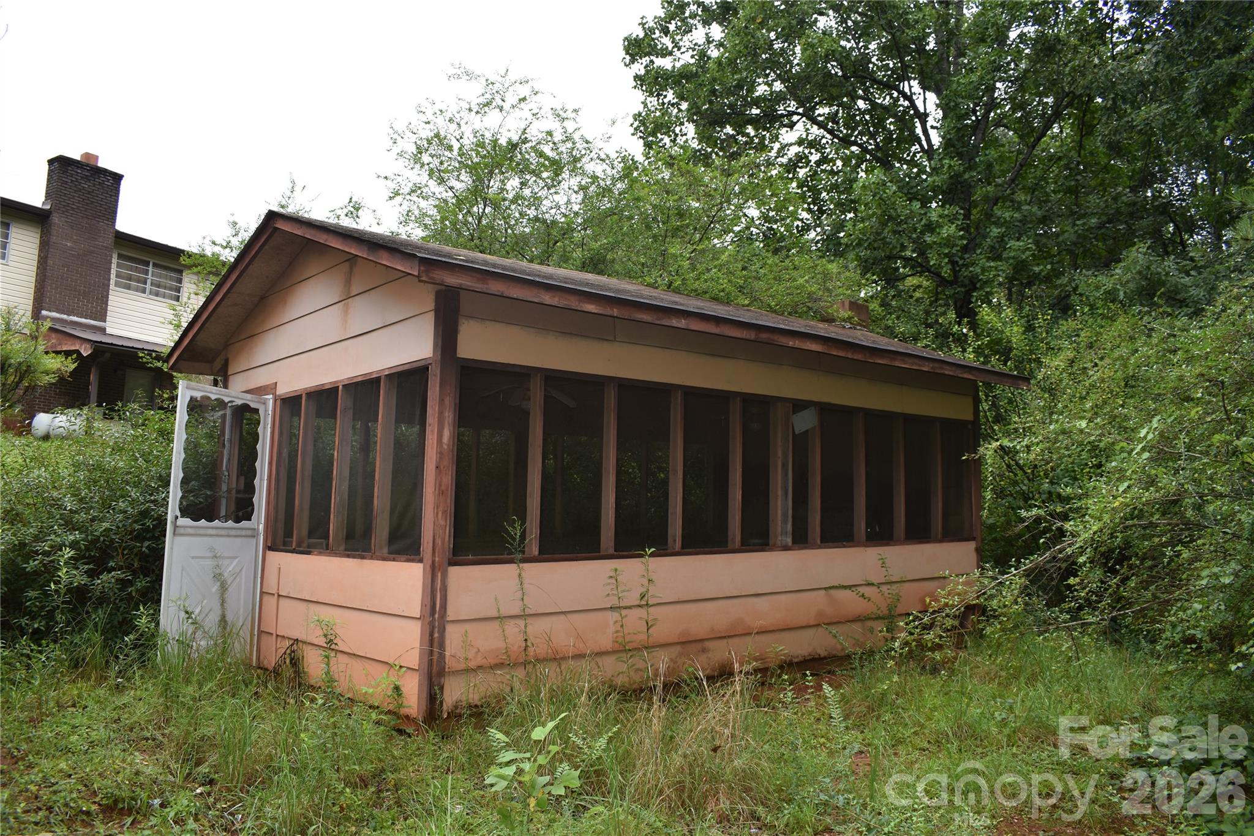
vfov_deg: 47.9
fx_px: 940
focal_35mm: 27
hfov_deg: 67.4
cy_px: 418
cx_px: 627
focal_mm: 18
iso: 140
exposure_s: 1/125
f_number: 5.6
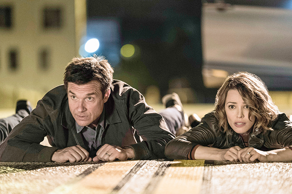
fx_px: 1370
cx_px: 146
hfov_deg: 12.2
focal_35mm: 169
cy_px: 97
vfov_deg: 8.1
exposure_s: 1/100
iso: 6400
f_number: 2.8
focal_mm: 168
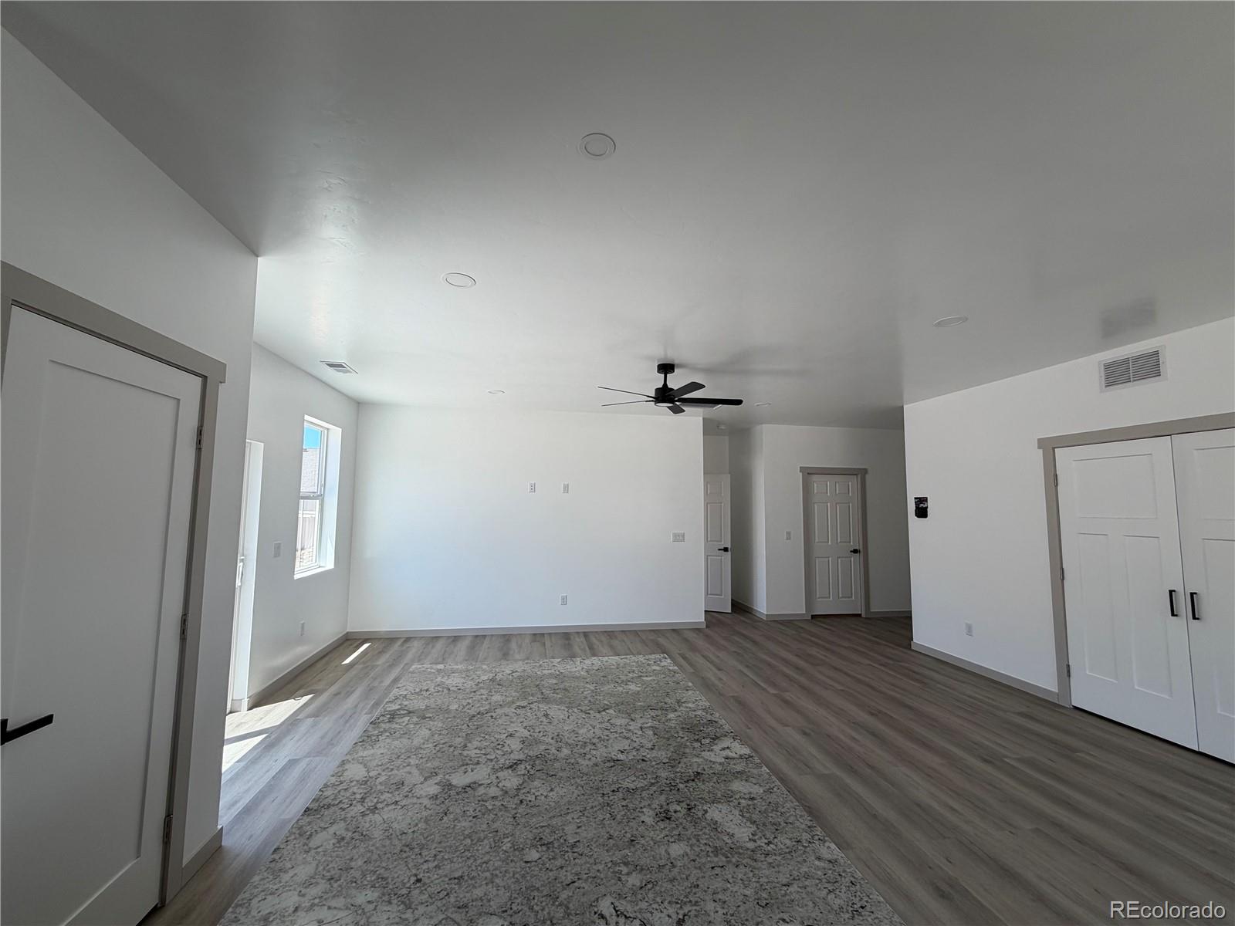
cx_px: 618
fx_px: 499
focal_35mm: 14
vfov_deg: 85.7
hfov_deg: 102.1
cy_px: 463
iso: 40
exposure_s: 1/175
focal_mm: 2.22
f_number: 2.2
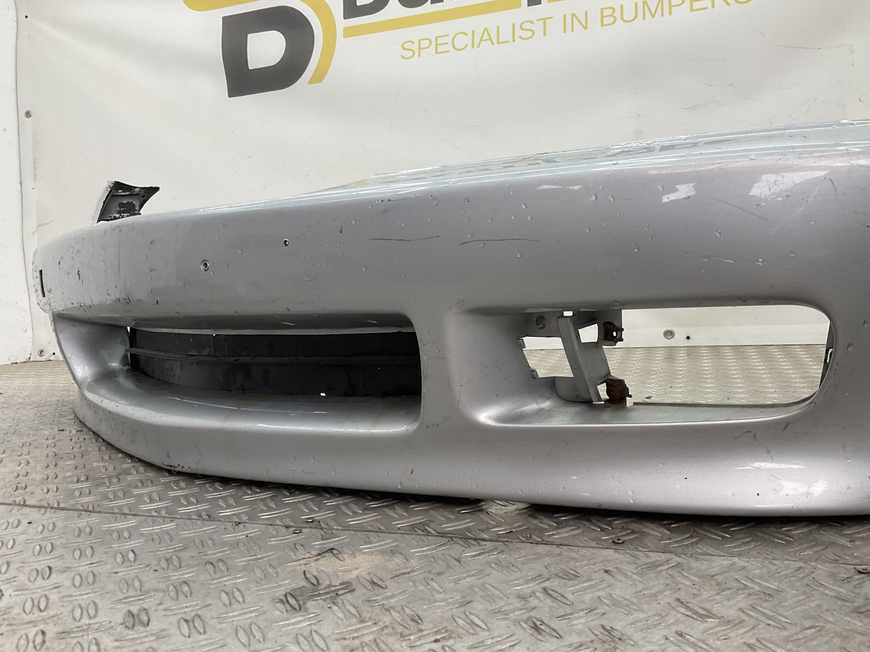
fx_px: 754
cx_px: 434
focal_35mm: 30
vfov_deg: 46.8
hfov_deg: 60.0
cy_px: 326
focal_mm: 3
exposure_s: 1/120
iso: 32
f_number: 1.8
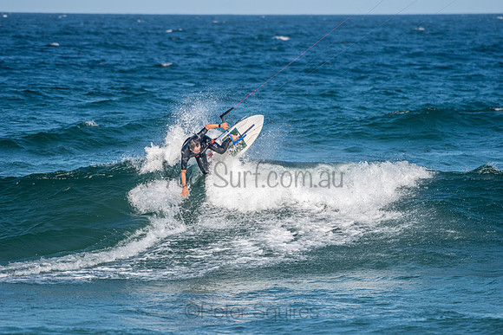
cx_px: 252
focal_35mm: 310
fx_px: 4332
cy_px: 168
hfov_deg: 6.6
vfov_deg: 4.4
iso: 400
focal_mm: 310
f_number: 5.6
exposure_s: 1/2500
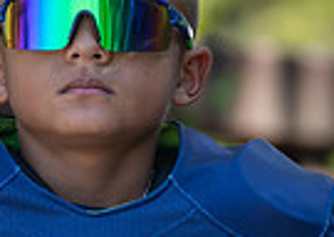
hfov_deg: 2.9
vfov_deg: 2.1
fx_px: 6564
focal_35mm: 693
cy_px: 289
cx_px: 161
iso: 100
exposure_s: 1/320
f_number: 2.8
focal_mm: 150
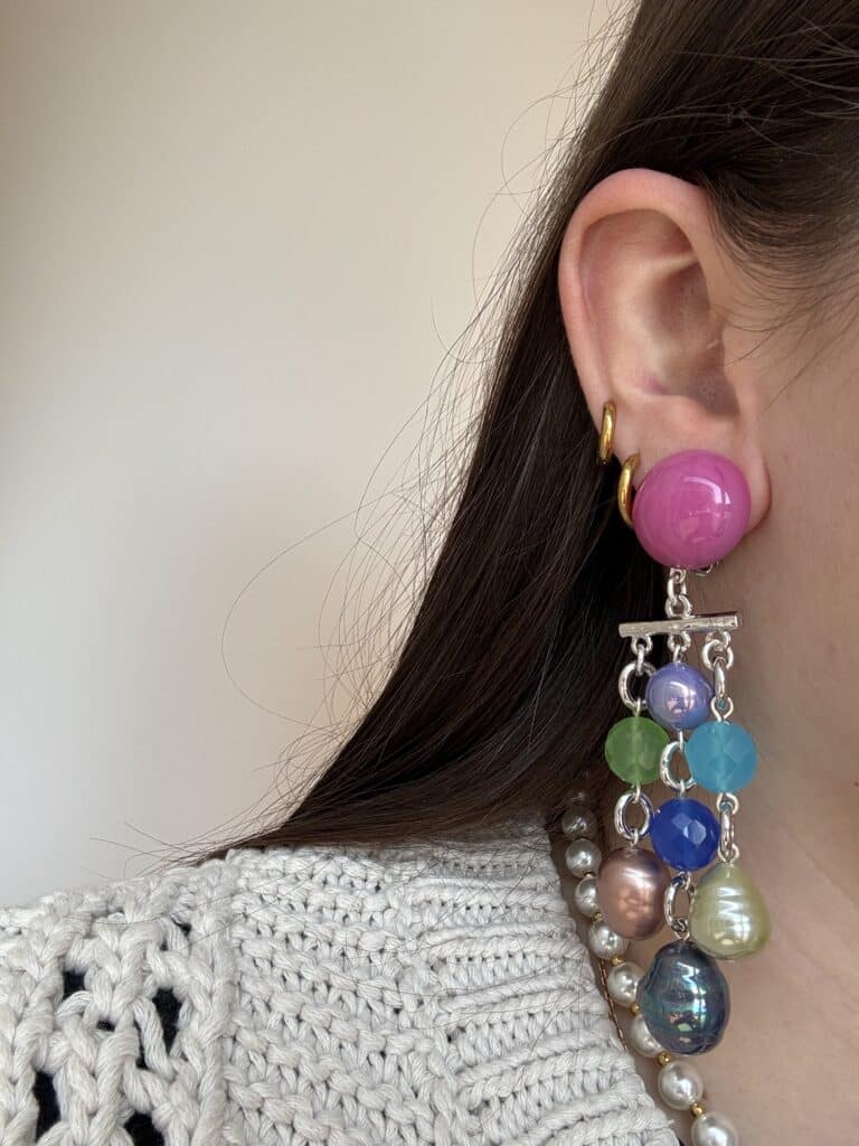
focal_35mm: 30
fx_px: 993
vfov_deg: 60.0
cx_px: 430
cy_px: 573
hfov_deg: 46.8
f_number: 1.9
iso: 20
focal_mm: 2.69
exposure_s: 1/139
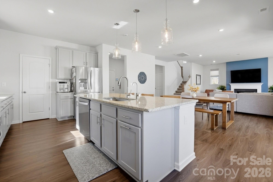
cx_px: 136
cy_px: 91
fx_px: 114
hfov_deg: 100.4
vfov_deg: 77.3
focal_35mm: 15
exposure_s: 1/100
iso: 100
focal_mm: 10
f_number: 7.1
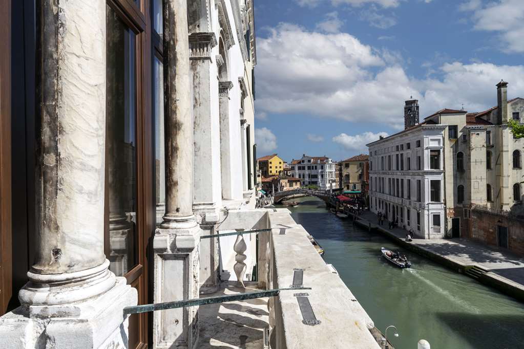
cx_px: 262
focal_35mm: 20
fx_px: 291
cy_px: 174
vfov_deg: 61.9
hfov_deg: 84.0
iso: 100
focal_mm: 20
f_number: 20
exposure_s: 1/125
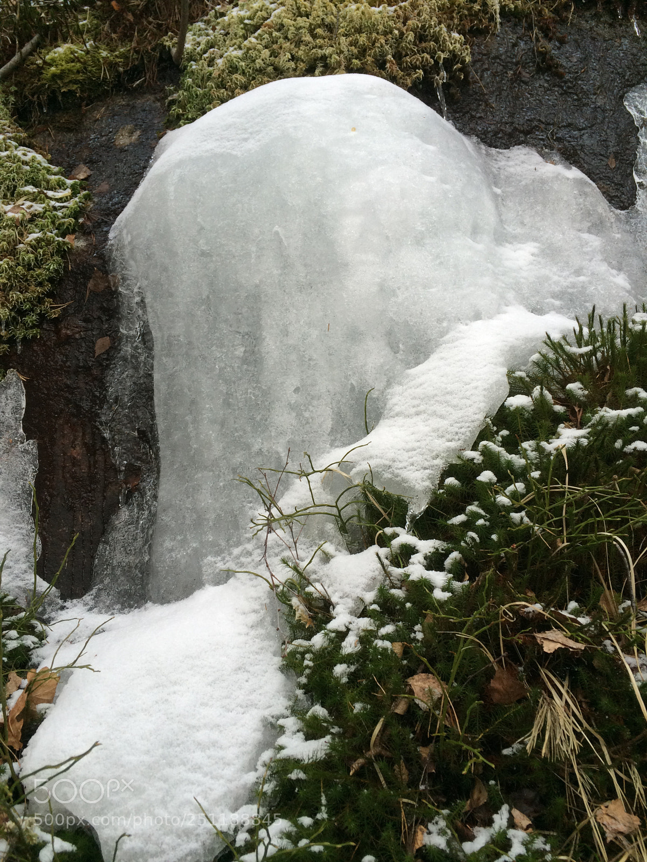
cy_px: 431
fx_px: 723
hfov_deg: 48.2
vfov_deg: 61.7
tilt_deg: +6.1
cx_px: 324
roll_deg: +5.0
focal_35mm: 29
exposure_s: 1/100
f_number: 2.2
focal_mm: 4.15
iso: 64
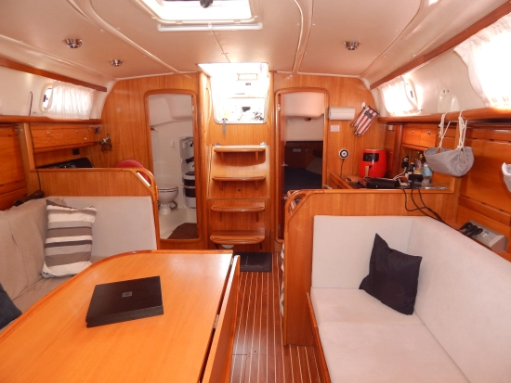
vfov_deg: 58.9
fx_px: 340
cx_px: 256
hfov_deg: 73.9
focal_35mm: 23
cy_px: 192
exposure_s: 1/50
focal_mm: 4
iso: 125
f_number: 3
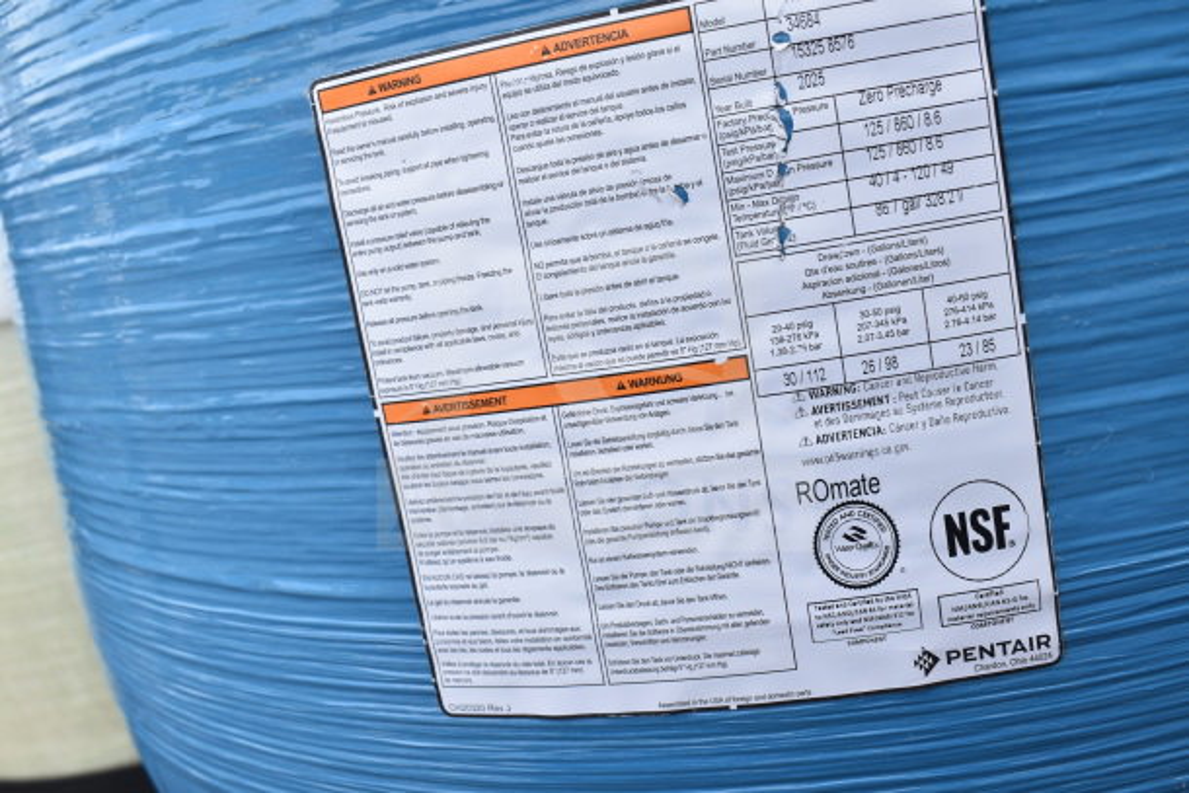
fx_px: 1239
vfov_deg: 35.5
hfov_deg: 51.3
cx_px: 594
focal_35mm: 38
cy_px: 396
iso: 200
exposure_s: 1/160
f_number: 6.3
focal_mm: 25
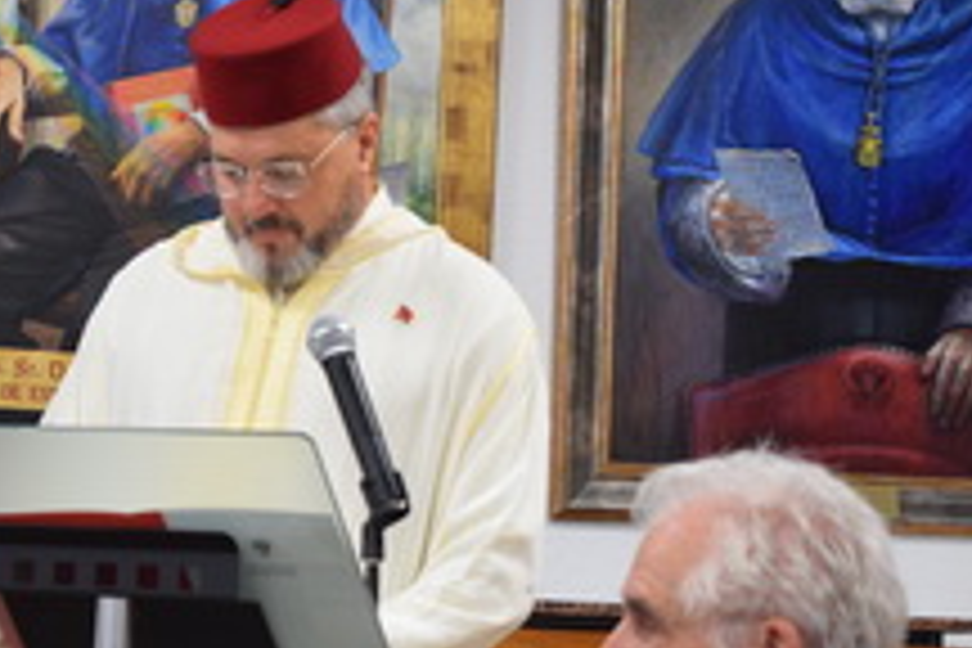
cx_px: 297
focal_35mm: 153
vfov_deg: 9.0
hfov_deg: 13.4
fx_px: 4129
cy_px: 245
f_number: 5.6
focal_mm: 55
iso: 720
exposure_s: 1/30
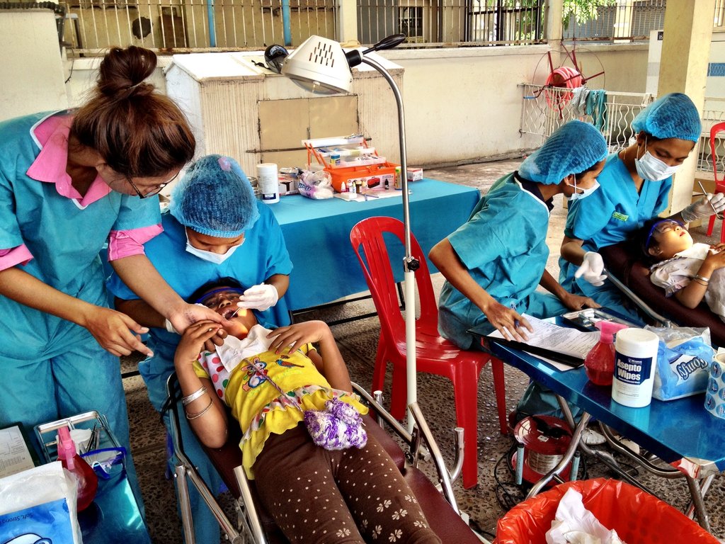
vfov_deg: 40.7
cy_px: 272
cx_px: 362
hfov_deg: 52.6
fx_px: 733
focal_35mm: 35
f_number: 2.4
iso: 64
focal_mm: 4.28
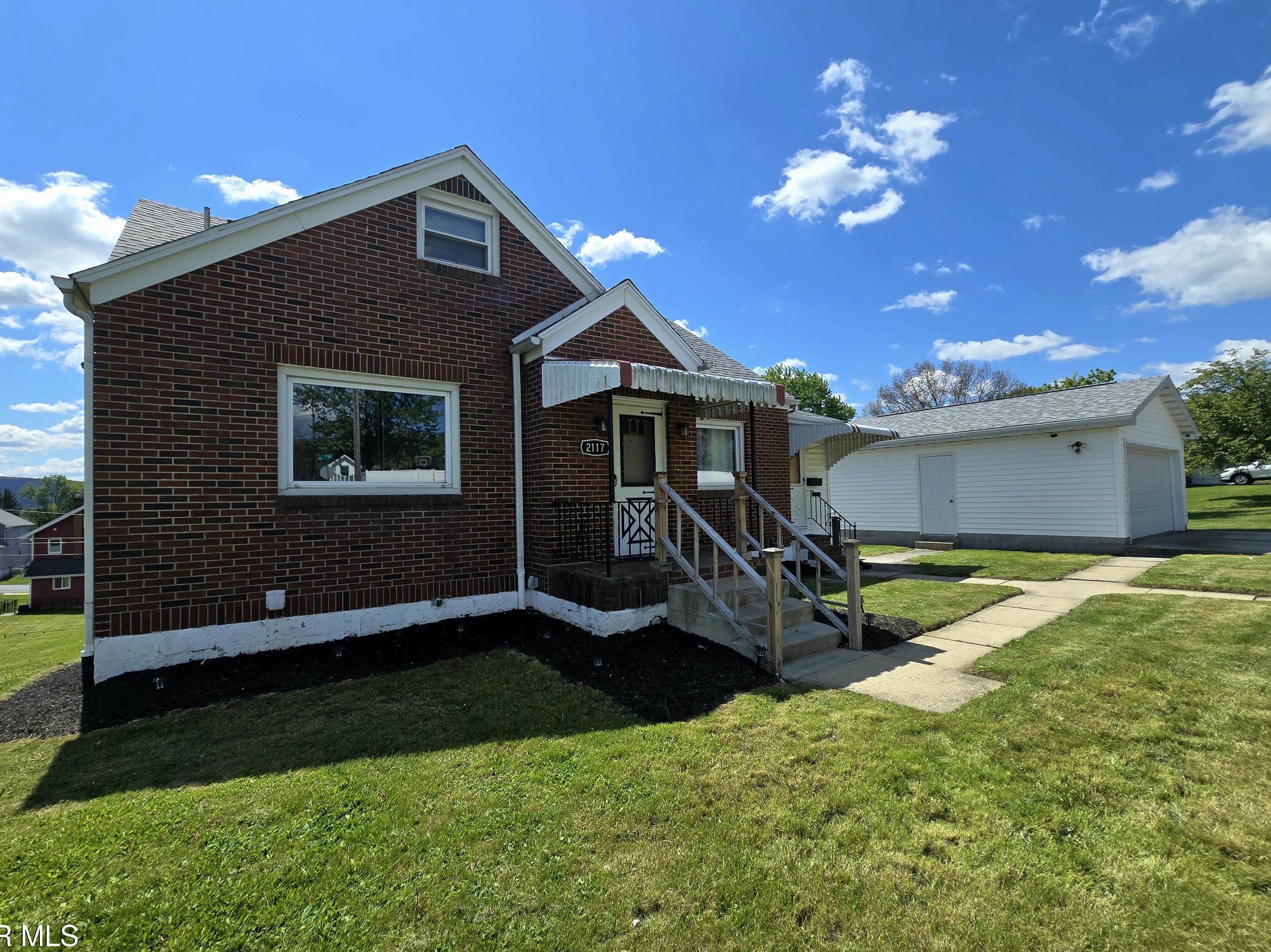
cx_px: 615
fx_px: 514
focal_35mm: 14
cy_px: 470
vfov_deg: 85.7
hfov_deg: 102.0
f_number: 2.2
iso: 50
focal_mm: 2.2
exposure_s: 1/2500
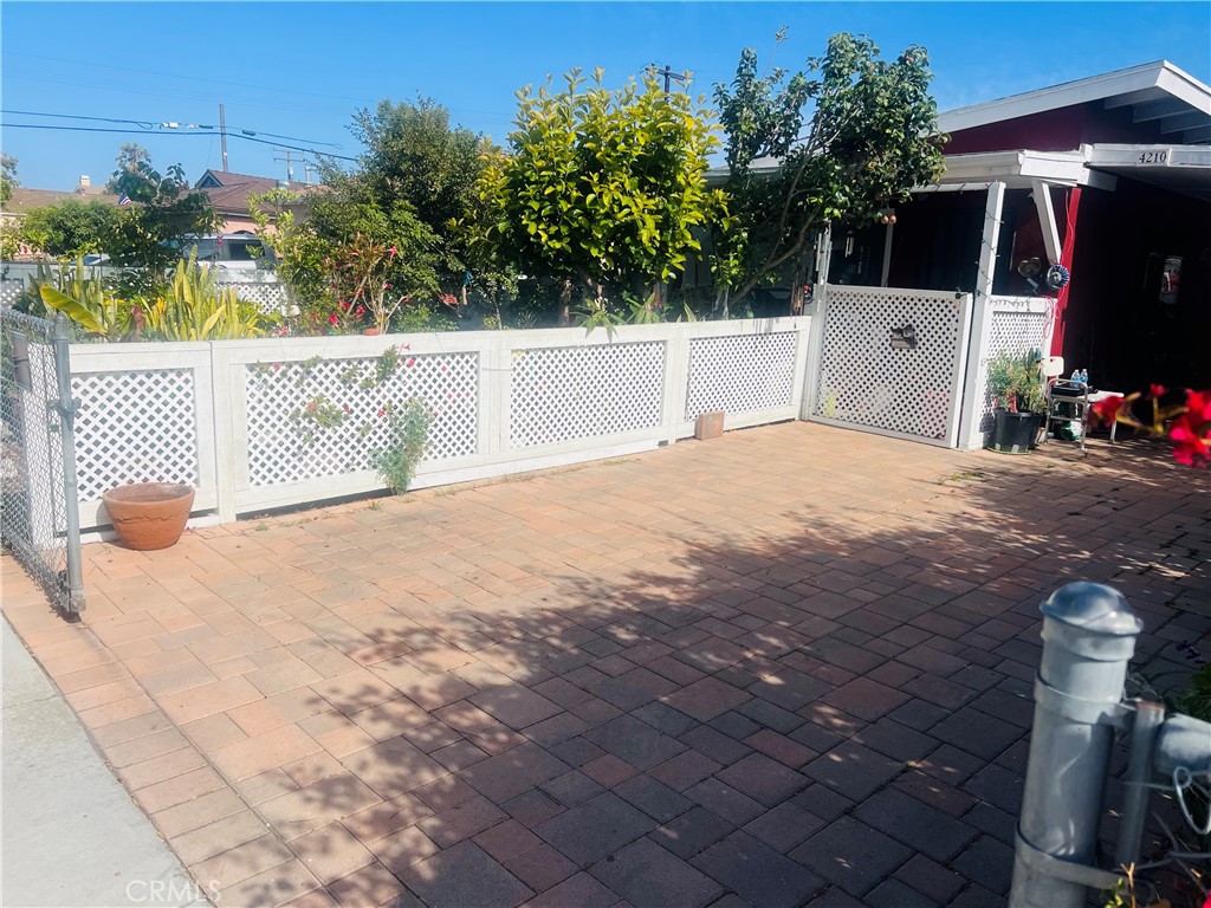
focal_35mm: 26
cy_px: 454
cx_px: 606
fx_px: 910
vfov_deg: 53.1
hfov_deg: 67.3
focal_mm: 5.7
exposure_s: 1/6211
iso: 50
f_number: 1.5
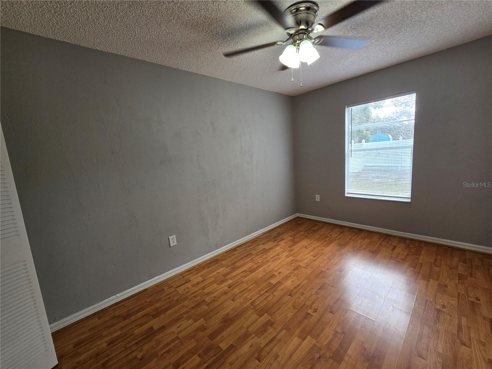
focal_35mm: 13
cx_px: 246
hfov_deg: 106.2
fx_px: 185
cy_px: 184
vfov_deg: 89.9
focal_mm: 2.2
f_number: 2.2
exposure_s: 1/120
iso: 50
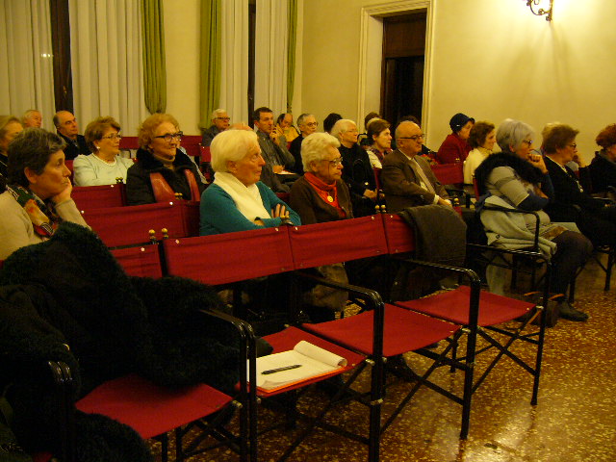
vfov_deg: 40.7
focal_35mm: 35
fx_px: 623
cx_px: 308
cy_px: 231
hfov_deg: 52.6
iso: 200
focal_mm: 5.8
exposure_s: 1/8
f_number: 2.8
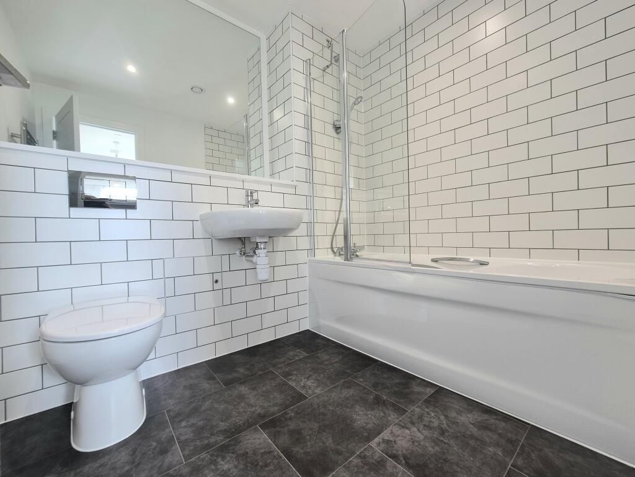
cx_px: 318
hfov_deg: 106.2
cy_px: 238
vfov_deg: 89.9
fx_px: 238
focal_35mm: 13
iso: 64
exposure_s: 1/50
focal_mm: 2.2
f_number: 2.2
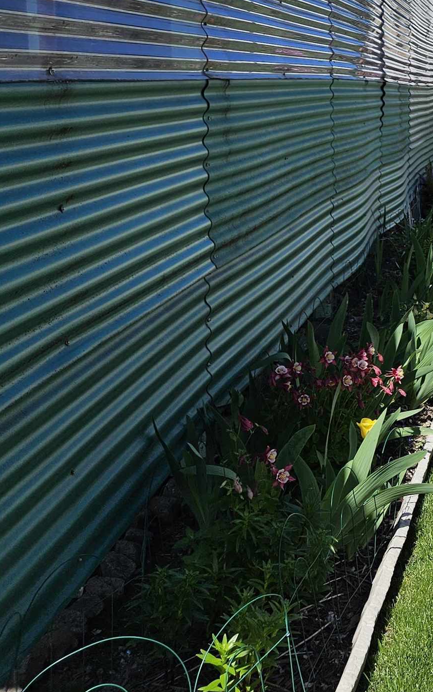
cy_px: 217
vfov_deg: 37.0
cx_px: 718
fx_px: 1019
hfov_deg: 19.5
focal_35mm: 54
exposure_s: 1/1957
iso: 25
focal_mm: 5.4
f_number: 1.8
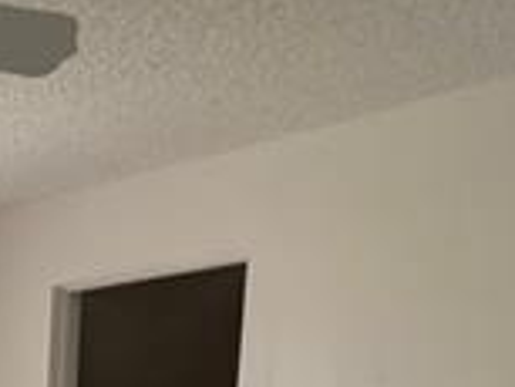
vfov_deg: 14.0
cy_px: 882
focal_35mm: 80
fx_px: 1191
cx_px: -182
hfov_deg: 21.6
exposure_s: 1/81.2
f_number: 1.7
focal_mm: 2.02
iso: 49
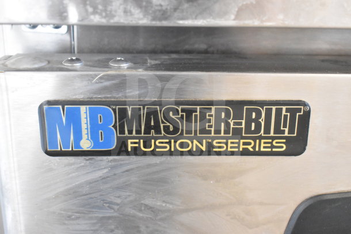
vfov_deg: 29.0
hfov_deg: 42.3
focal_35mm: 46
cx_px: 176
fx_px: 453
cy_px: 117
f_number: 4.2
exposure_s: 1/50
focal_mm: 31
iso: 9000
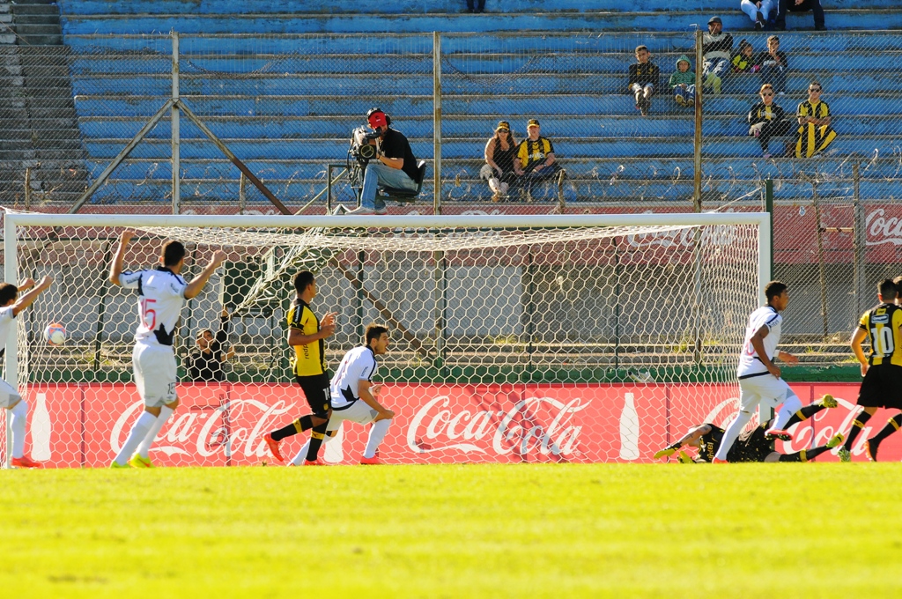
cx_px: 451
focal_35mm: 450
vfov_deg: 3.0
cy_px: 300
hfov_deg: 4.6
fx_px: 11261
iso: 400
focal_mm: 300
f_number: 5.6
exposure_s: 1/500
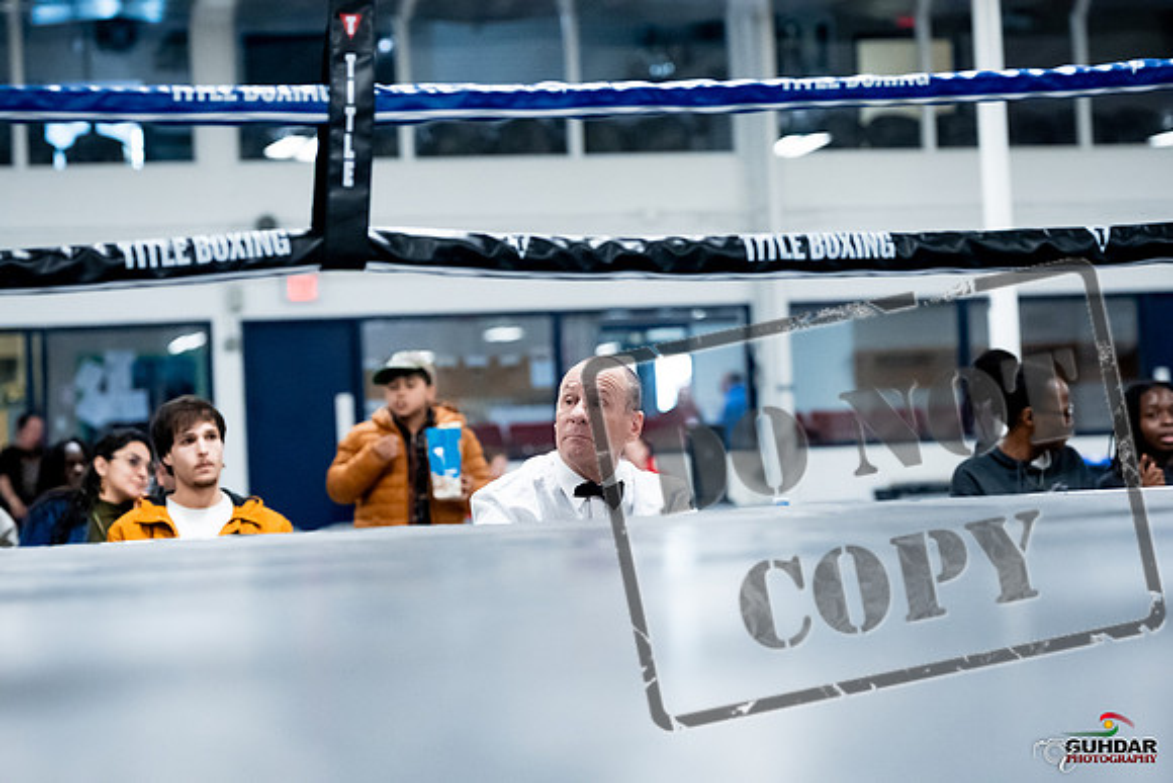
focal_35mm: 105
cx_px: 586
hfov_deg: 19.5
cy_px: 392
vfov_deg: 13.0
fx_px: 3422
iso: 4000
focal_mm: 70
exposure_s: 1/800
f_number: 2.2
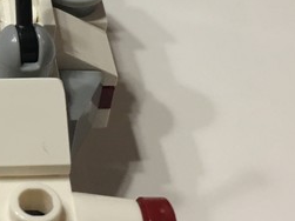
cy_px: 16
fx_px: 886
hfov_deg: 18.2
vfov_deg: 14.1
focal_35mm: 104
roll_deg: -3.5
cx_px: -28
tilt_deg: -40.9
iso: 125
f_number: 2.2
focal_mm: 4.15
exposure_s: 1/33
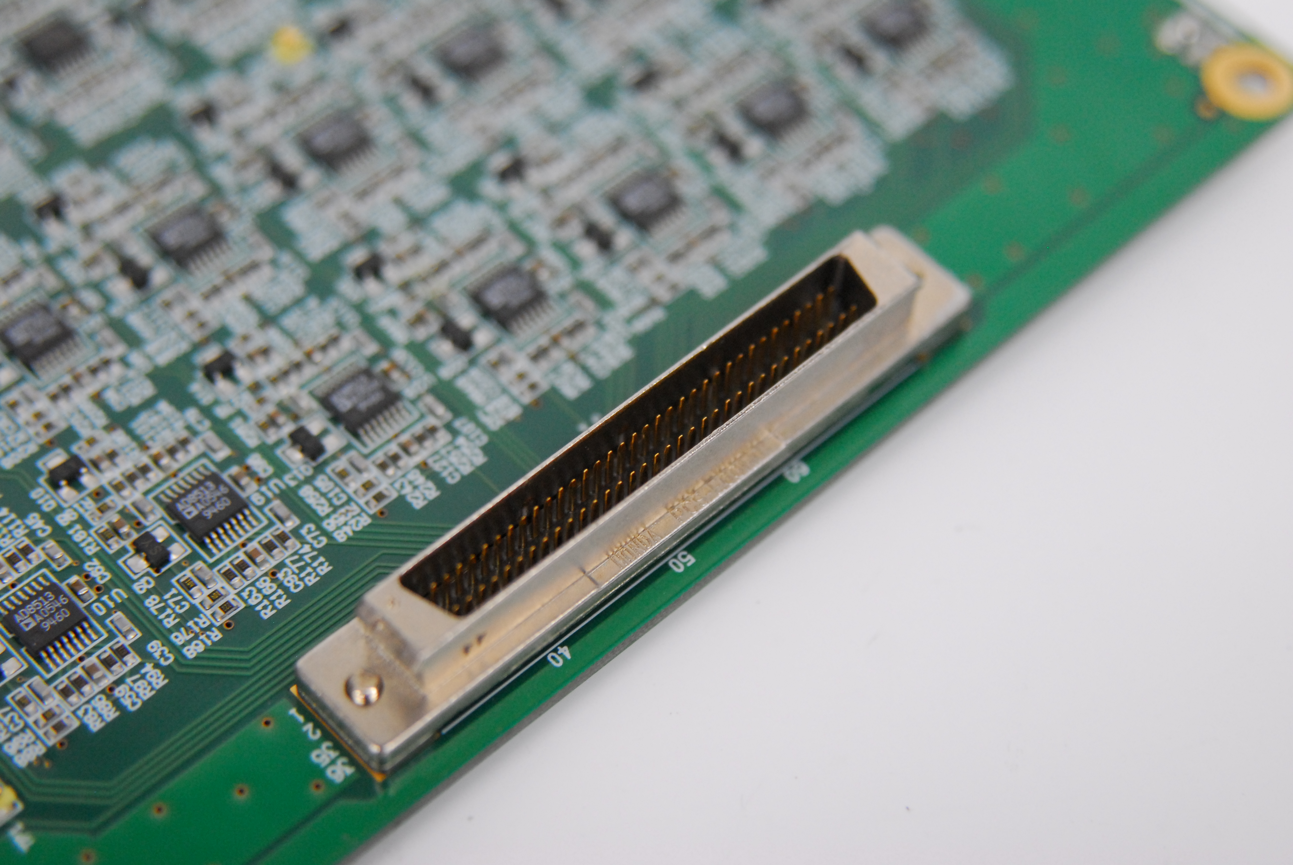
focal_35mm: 84
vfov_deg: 16.3
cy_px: 432
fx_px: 3021
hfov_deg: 24.2
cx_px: 646
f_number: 3.8
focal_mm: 56
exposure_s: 1/125
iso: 800
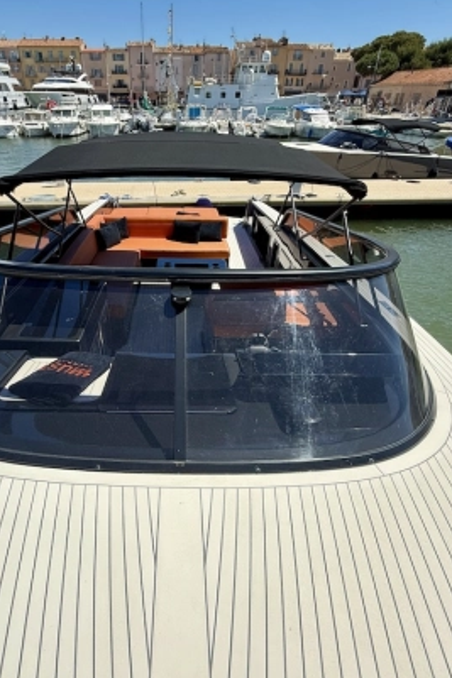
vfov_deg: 84.0
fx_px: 377
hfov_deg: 61.3
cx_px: 179
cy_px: 337
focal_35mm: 20
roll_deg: -1.7
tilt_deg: -32.9
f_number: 2.2
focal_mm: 2.22
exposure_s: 1/1087
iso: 64
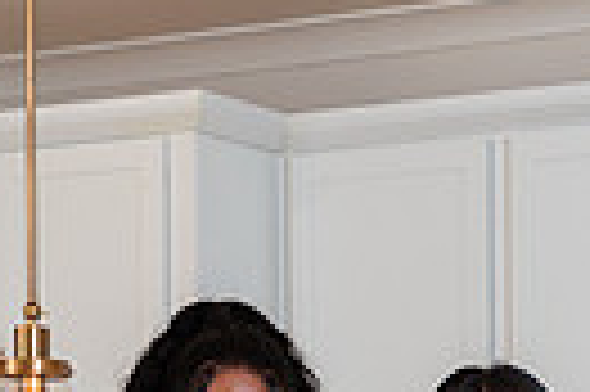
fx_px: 3126
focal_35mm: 191
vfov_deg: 6.9
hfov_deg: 10.6
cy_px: 849
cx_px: 734
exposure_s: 1/160
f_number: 5.6
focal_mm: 43
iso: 200
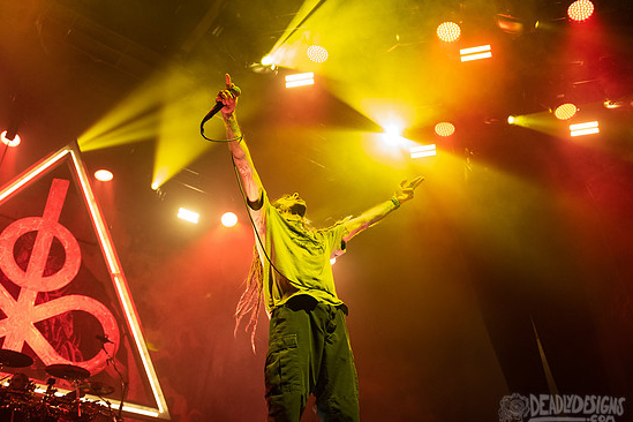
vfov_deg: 35.9
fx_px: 651
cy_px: 212
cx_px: 301
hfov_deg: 51.9
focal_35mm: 37
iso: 3200
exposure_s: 1/320
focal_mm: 35
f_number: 3.2
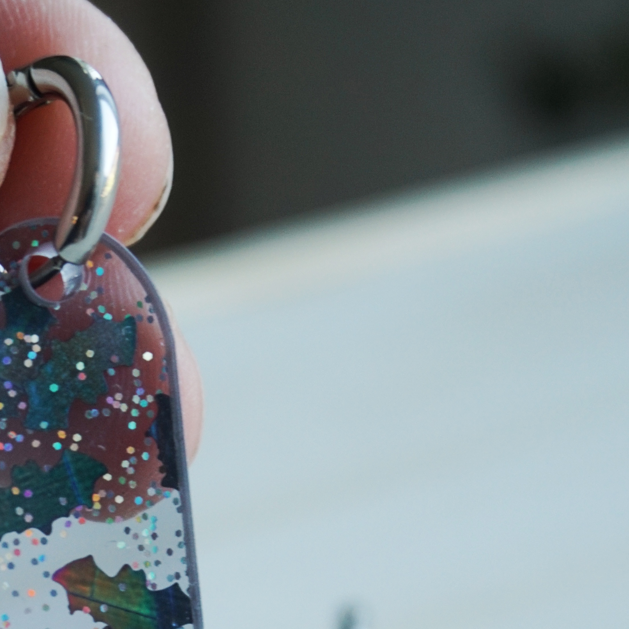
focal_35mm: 108
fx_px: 2224
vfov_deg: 15.6
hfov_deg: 16.0
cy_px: 715
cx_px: 95
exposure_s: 1/60
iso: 400
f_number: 5
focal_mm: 31
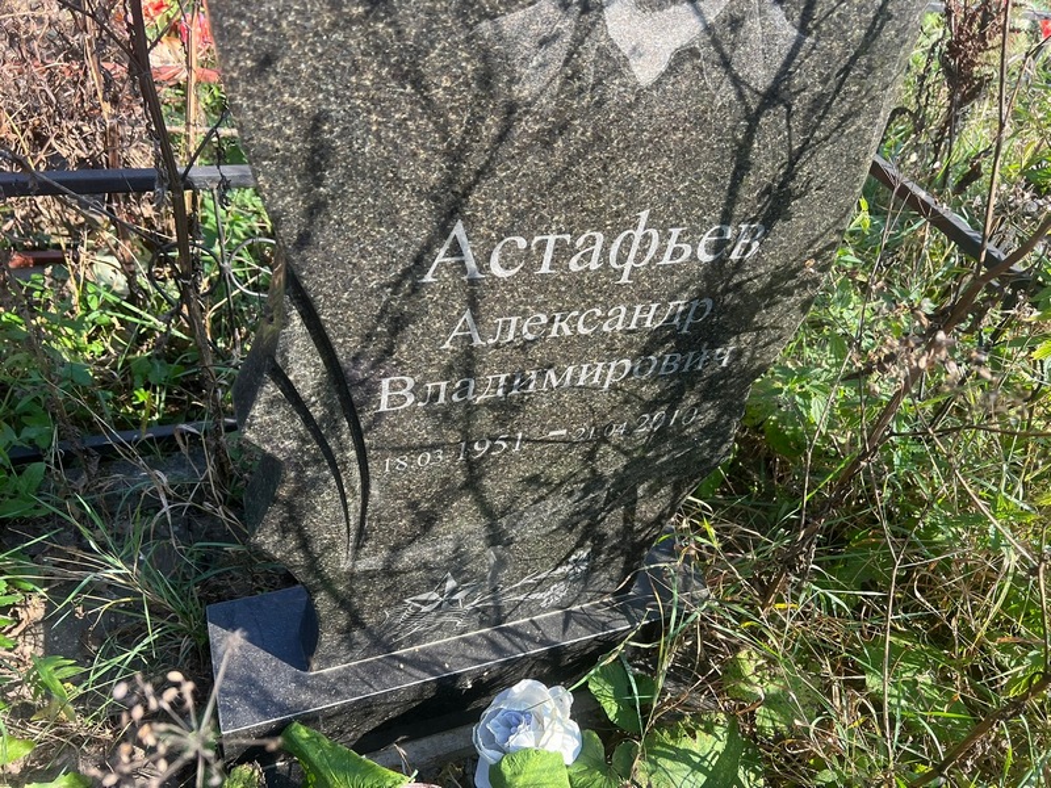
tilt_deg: -43.7
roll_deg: -16.1
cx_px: 526
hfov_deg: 67.3
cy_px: 394
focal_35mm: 26
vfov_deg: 53.1
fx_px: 789
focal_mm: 5.7
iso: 50
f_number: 1.5
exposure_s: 1/625
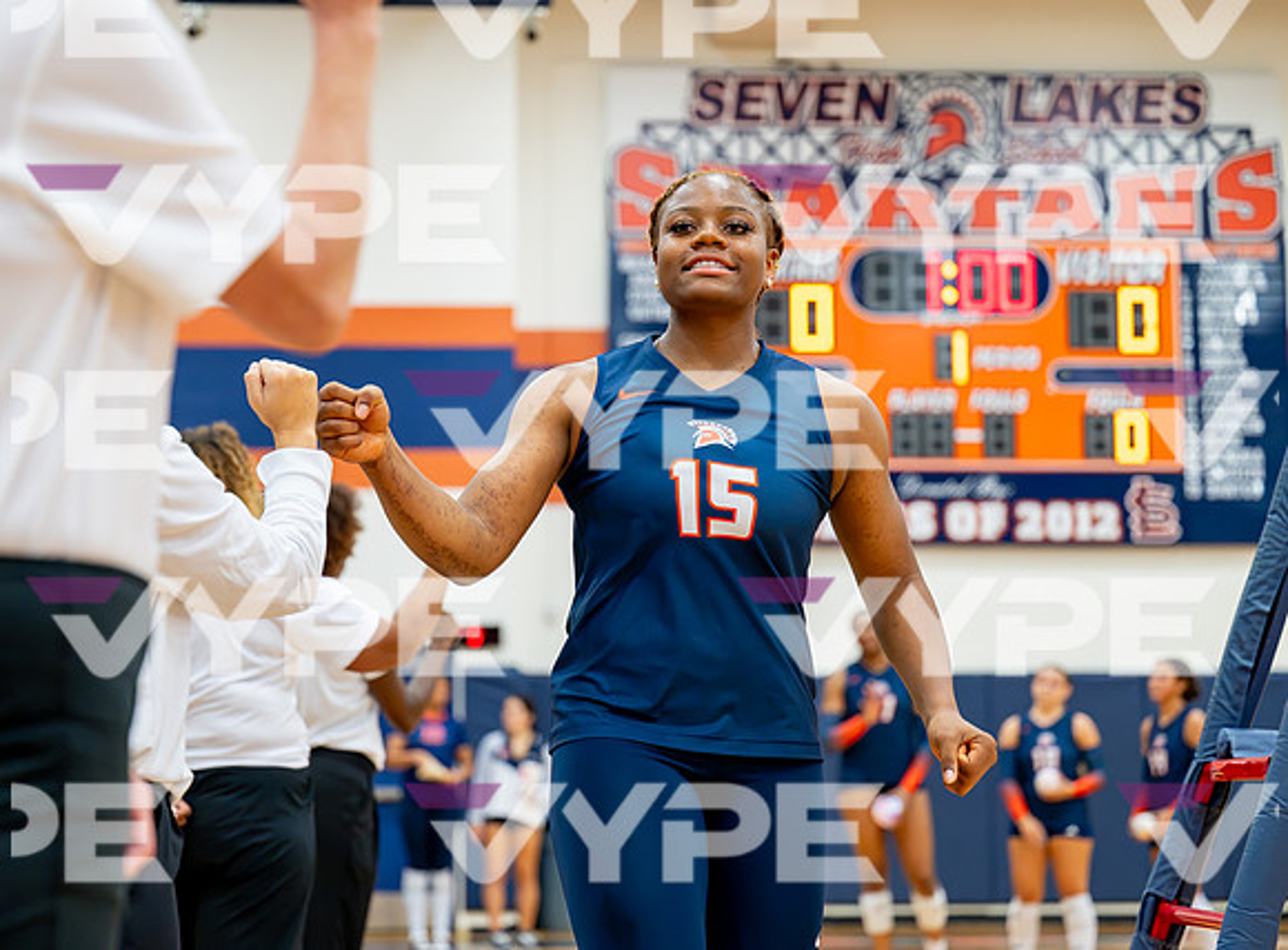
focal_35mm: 76
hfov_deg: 25.8
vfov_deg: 19.2
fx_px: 2813
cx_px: 603
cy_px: 475
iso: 4000
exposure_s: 1/800
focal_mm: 71
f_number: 2.8
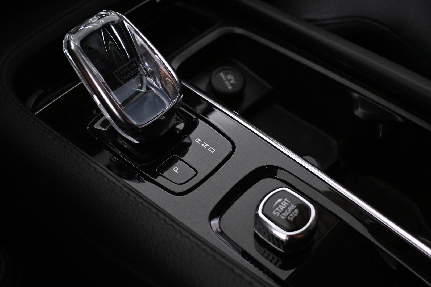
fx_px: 494
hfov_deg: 47.2
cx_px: 216
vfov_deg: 32.4
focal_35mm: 41
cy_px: 144
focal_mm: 27.5
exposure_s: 1/80
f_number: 4.5
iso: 4000
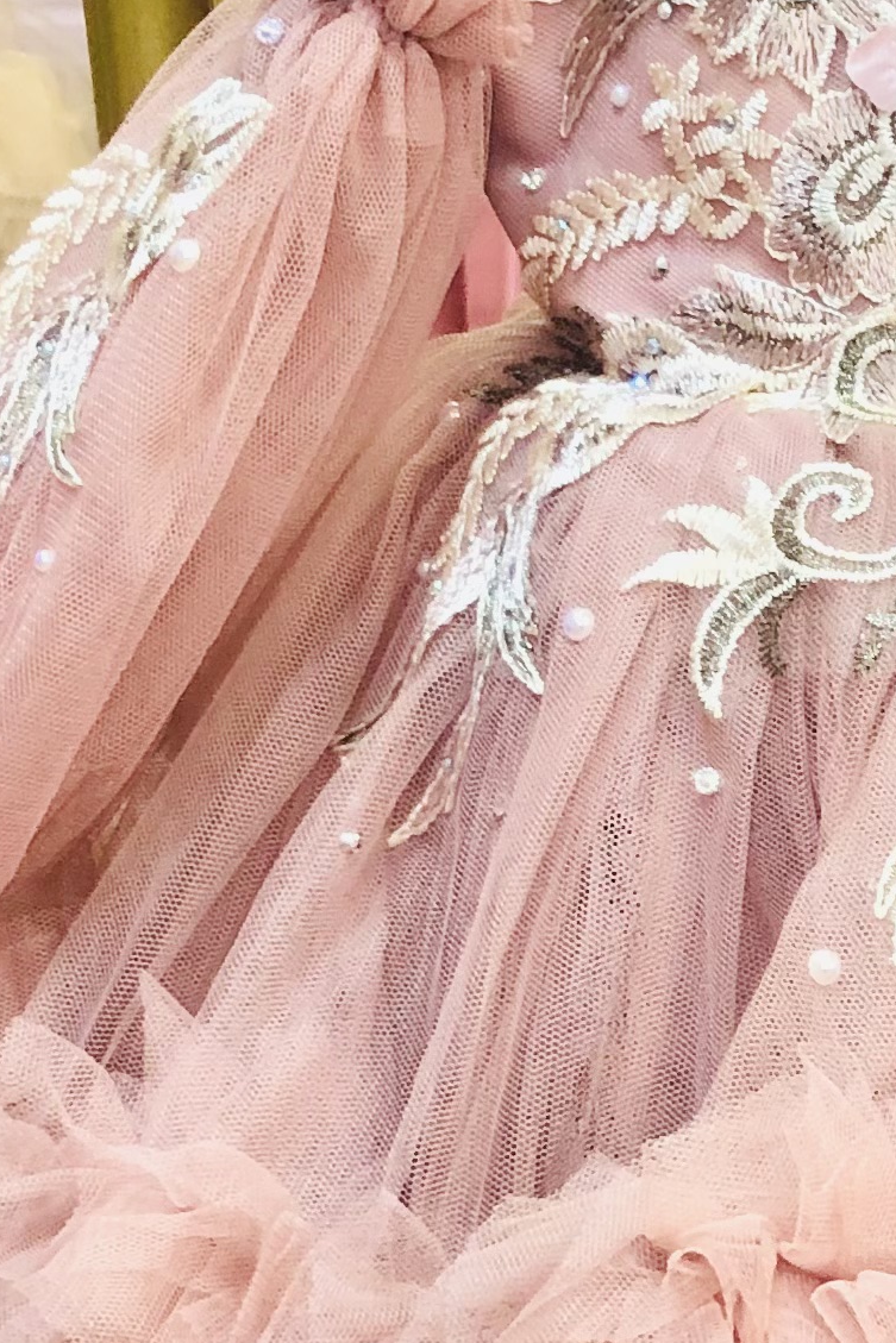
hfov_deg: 12.9
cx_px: 1045
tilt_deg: -20.1
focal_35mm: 104
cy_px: 892
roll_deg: +2.3
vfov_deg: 19.6
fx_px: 3881
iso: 40
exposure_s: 1/20
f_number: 1.8
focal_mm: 3.99
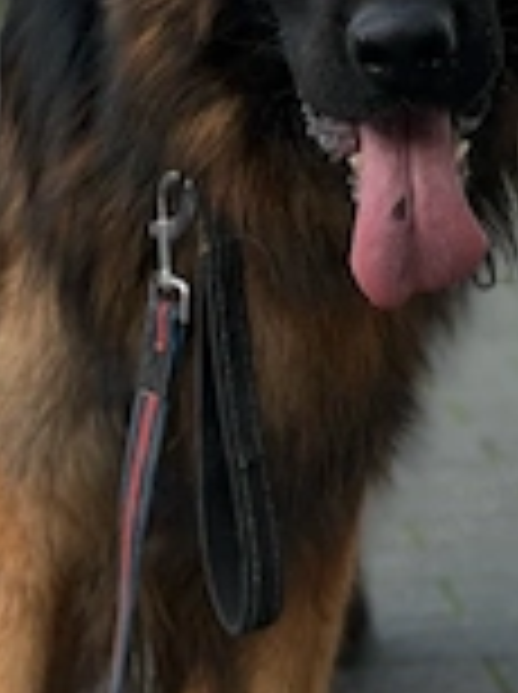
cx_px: 275
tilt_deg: +3.8
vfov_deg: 15.1
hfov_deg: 11.8
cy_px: -184
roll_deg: -0.4
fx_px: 2501
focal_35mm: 125
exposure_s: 1/109
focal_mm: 6.76
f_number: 1.78
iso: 100
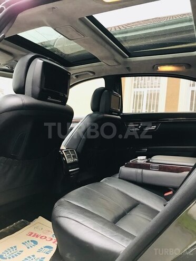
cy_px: 130
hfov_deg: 49.7
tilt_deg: -0.8
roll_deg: -5.4
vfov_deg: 63.4
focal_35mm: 28
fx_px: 211
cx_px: 98
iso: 80
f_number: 1.8
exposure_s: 1/17
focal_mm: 3.99
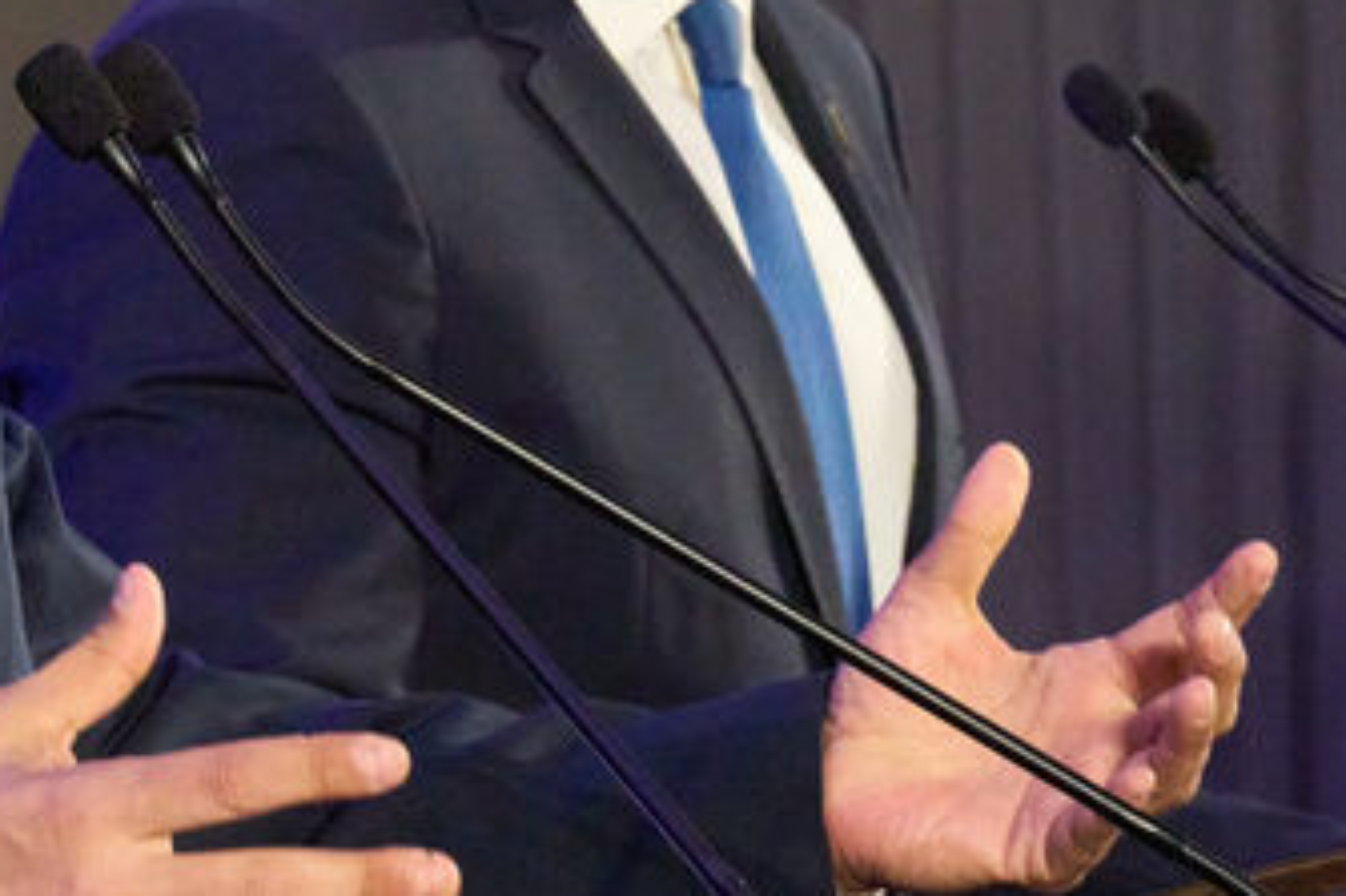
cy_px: 199
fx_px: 14051
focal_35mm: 376
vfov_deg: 3.7
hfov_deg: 5.5
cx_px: -269
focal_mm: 135
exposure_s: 1/500
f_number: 13
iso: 12800
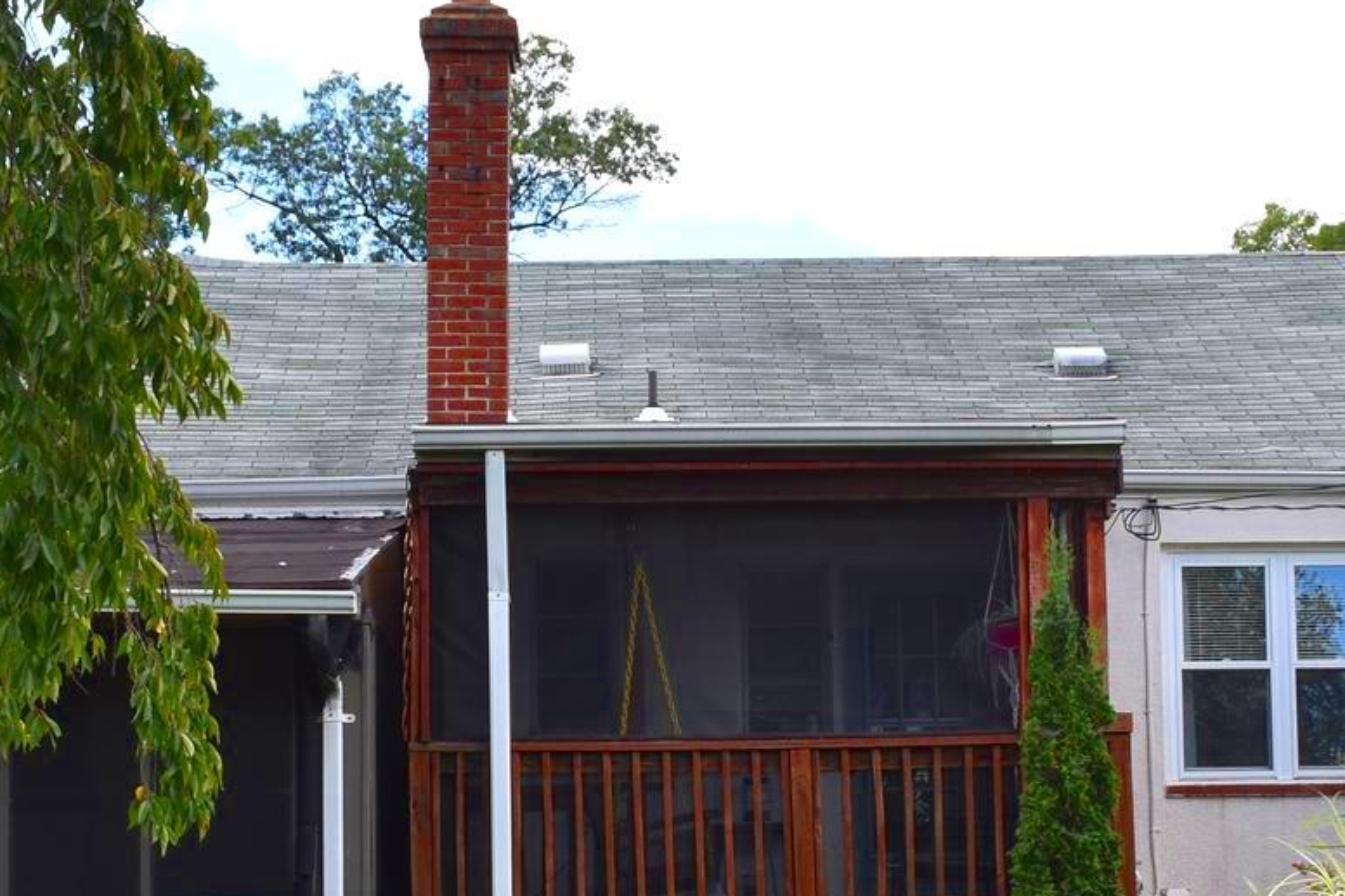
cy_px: 812
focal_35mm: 95
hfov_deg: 21.5
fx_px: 3548
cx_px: 737
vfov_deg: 14.2
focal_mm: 24
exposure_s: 1/200
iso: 100
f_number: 6.3
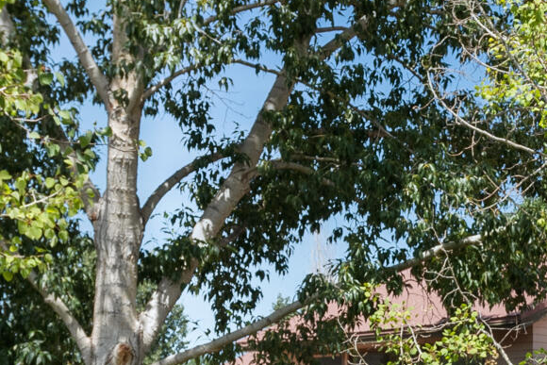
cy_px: 470
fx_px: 1337
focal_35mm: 88
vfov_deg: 14.9
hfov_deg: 22.2
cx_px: 547
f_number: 7.1
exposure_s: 1/200
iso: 250
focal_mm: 17
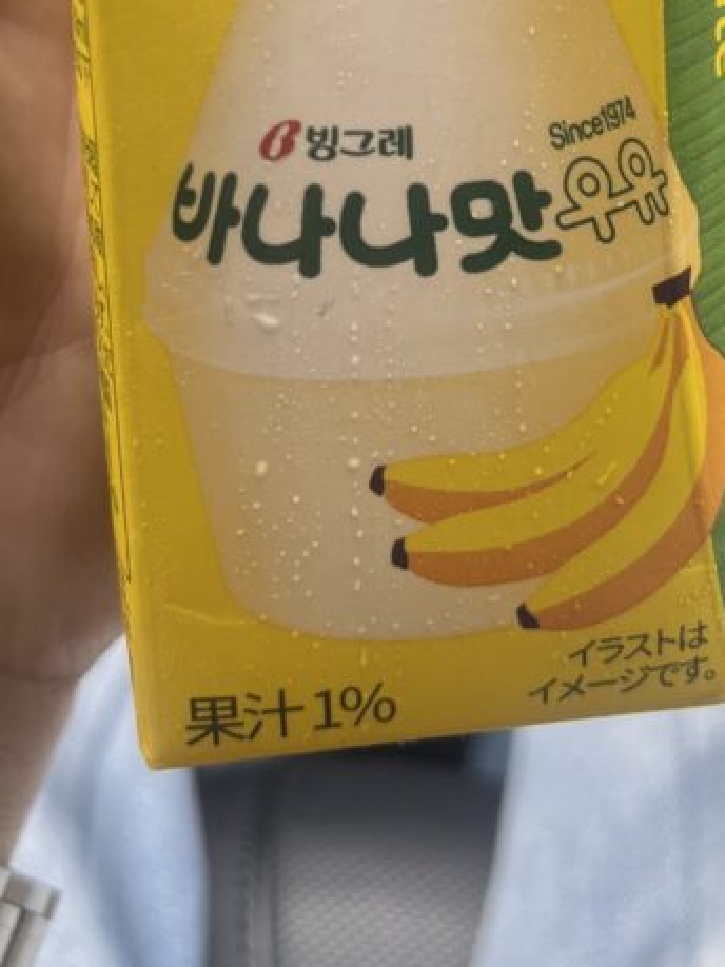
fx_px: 1620
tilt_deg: -36.0
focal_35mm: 58
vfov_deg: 30.5
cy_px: -34
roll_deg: -0.9
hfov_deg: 25.2
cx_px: 405
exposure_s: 1/122
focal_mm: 5.1
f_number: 1.6
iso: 40
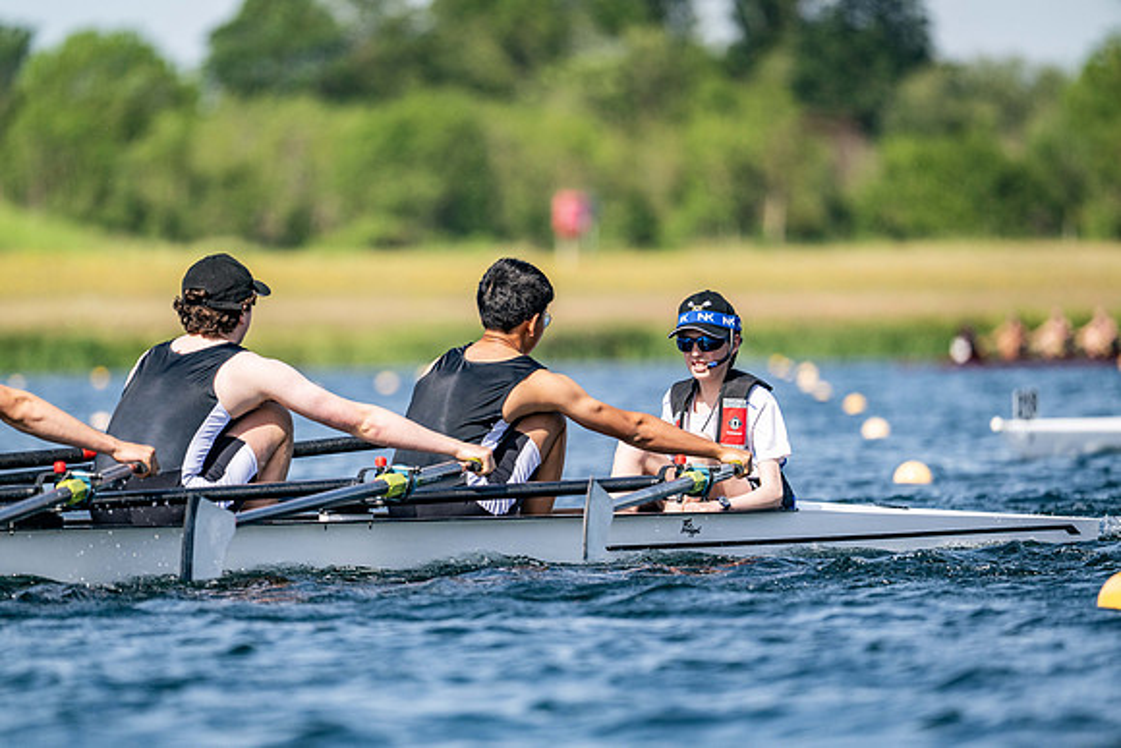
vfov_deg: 3.4
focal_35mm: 400
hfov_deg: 5.2
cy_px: 374
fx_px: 12458
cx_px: 560
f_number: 4.5
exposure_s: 1/2500
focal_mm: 400
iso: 250
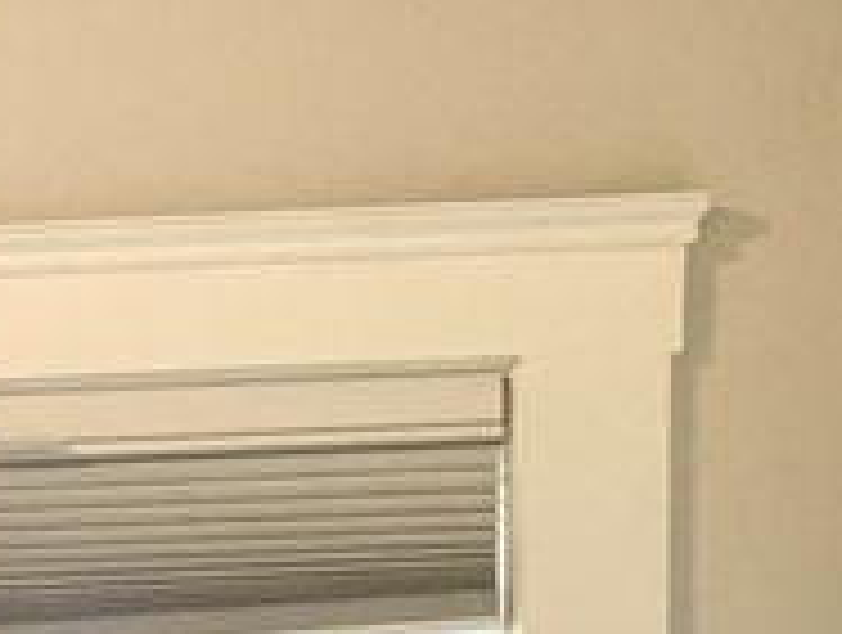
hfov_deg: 13.3
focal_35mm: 142
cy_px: 1614
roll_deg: +1.4
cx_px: -279
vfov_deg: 9.2
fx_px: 3461
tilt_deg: -7.0
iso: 80
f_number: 1.8
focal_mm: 4.25
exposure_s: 1/60
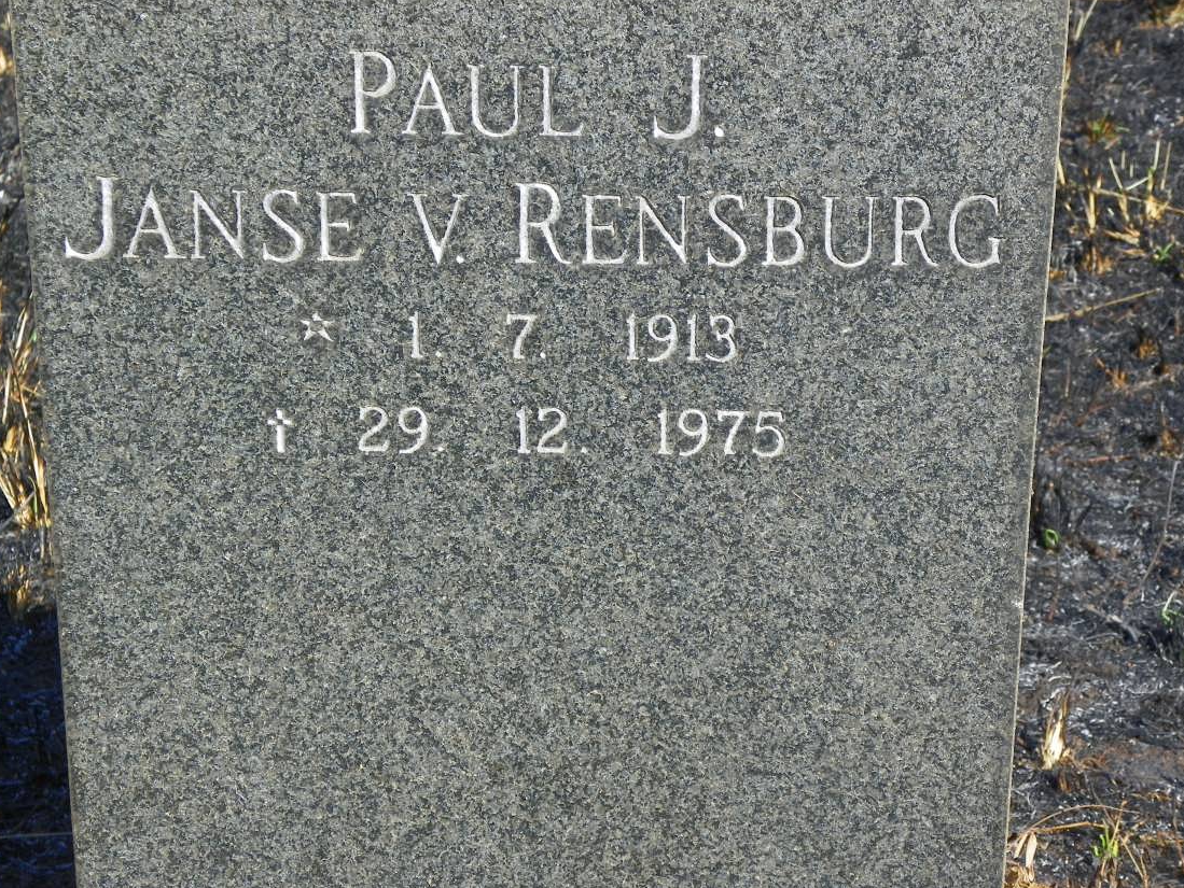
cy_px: 411
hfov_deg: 11.8
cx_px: 580
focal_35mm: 167
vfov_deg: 8.9
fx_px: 5714
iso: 64
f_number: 4.5
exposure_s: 1/200
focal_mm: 27.2
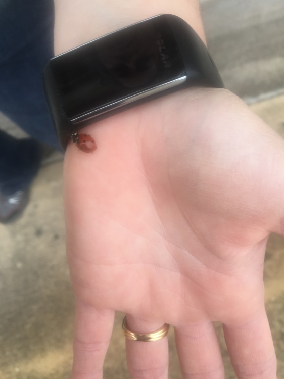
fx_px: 361
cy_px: 185
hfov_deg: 42.9
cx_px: 153
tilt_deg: -69.3
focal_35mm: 33
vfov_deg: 55.4
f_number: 2.2
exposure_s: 1/129
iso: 25
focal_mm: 4.15
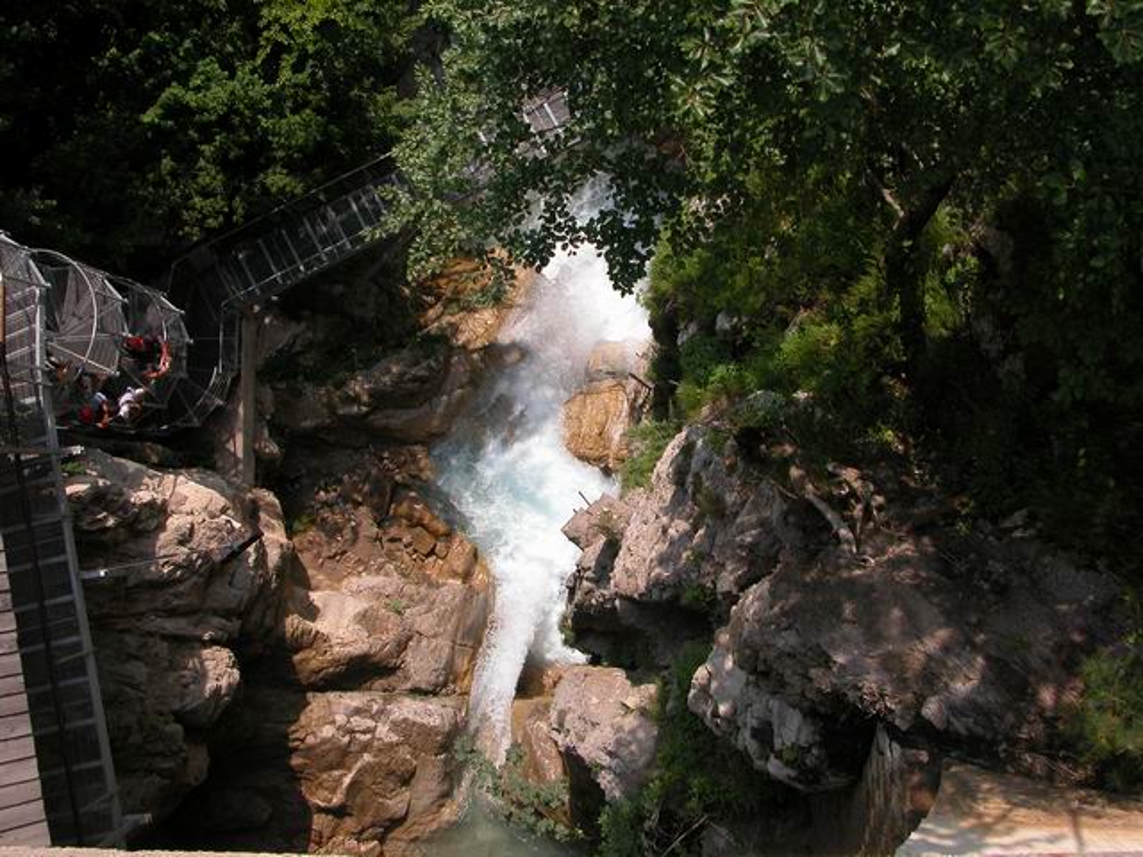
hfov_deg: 52.6
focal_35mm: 35
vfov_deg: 40.7
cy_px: 428
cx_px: 572
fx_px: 1156
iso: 100
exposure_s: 1/322
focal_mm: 8.9
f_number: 5.6
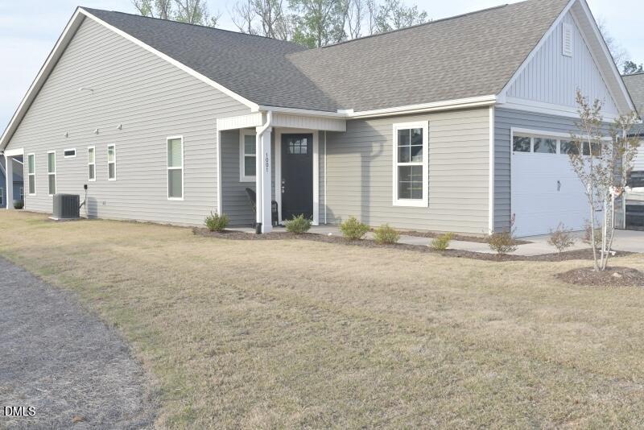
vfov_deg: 36.9
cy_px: 215
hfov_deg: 53.1
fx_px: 644
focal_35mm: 36
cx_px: 322
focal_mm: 18
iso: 800
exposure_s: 1/250
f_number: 9
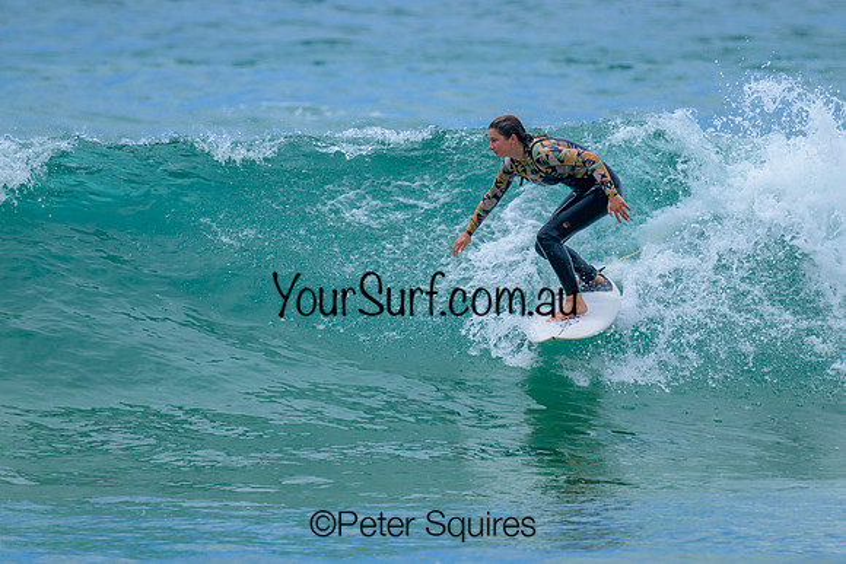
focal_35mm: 696
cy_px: 220
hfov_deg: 3.0
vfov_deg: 2.0
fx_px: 16353
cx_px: 440
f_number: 8
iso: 360
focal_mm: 560
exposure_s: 1/2000
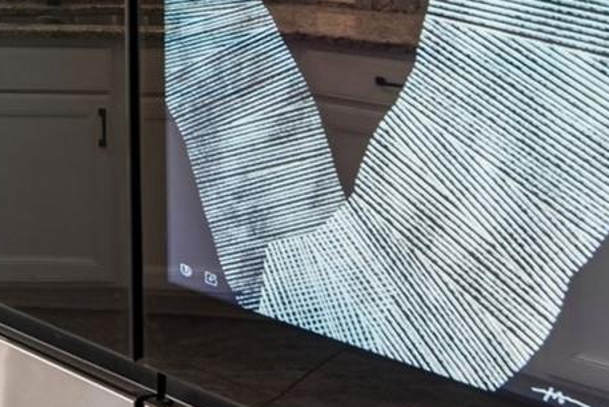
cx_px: -248
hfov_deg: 27.5
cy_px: -103
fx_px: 948
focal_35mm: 56
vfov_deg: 22.1
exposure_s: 1/6
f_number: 8
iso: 400
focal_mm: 16
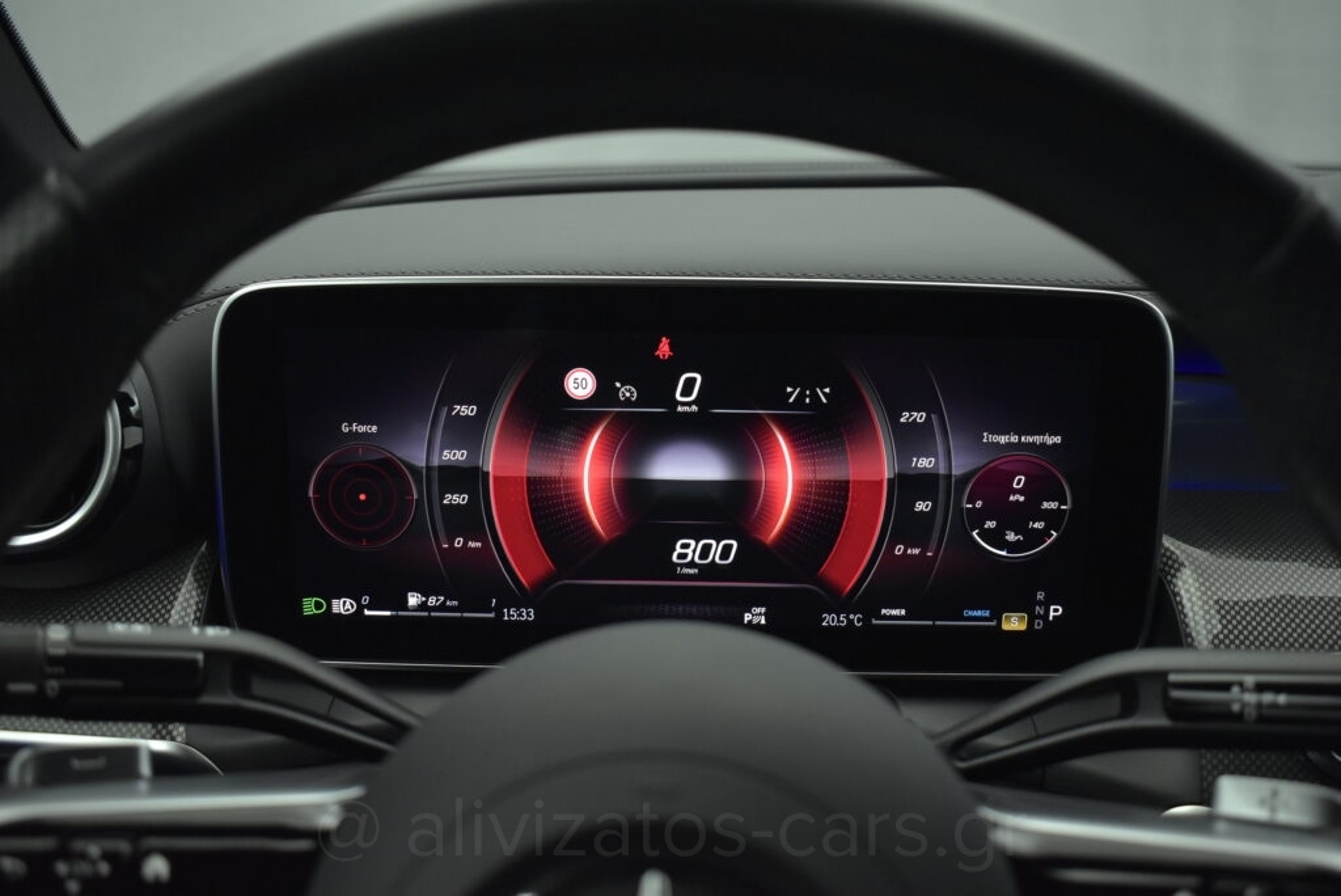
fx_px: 1230
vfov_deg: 40.0
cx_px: 670
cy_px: 448
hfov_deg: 57.2
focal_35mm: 33
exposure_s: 1/100
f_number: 3.8
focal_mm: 22
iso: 1600
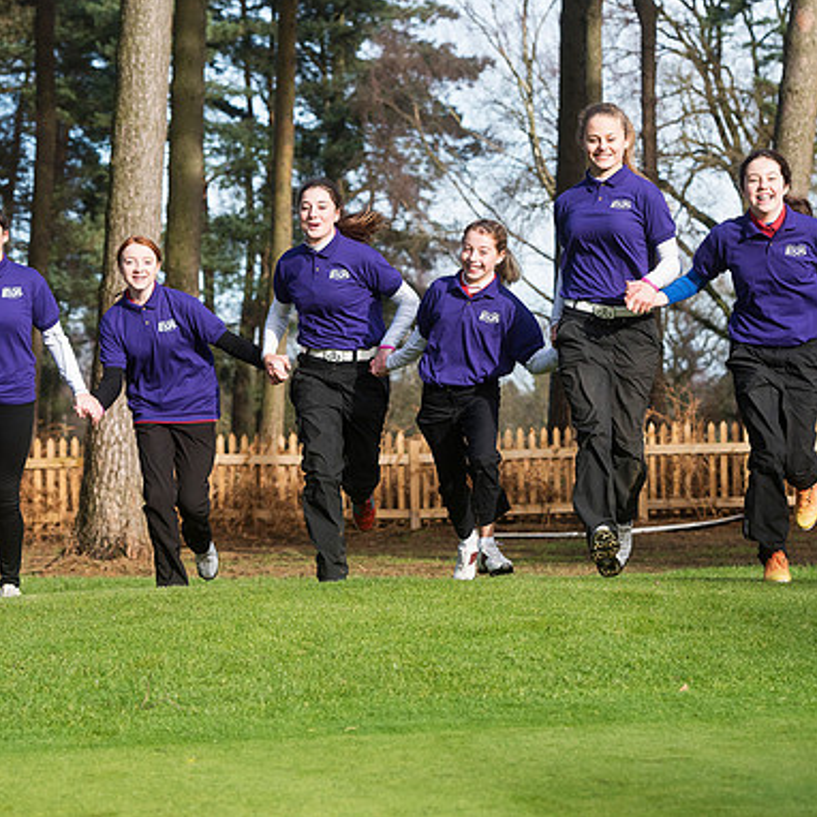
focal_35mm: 129
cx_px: 462
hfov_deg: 13.5
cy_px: 405
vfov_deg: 13.5
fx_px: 3445
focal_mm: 100
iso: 1000
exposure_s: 1/1000
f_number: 5.6
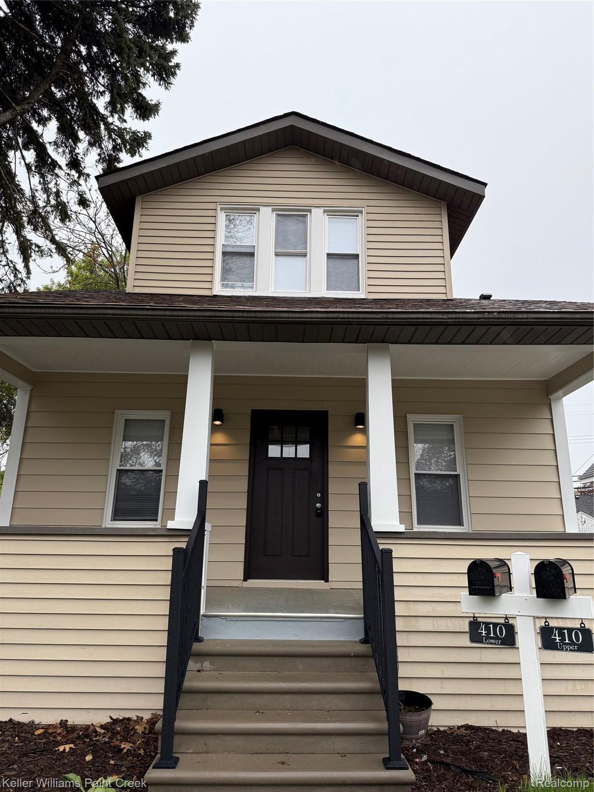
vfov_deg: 71.6
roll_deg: -0.4
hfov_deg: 56.8
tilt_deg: +16.6
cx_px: 297
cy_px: 396
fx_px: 549
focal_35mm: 24
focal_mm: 6.76
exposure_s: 1/358
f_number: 1.78
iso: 100
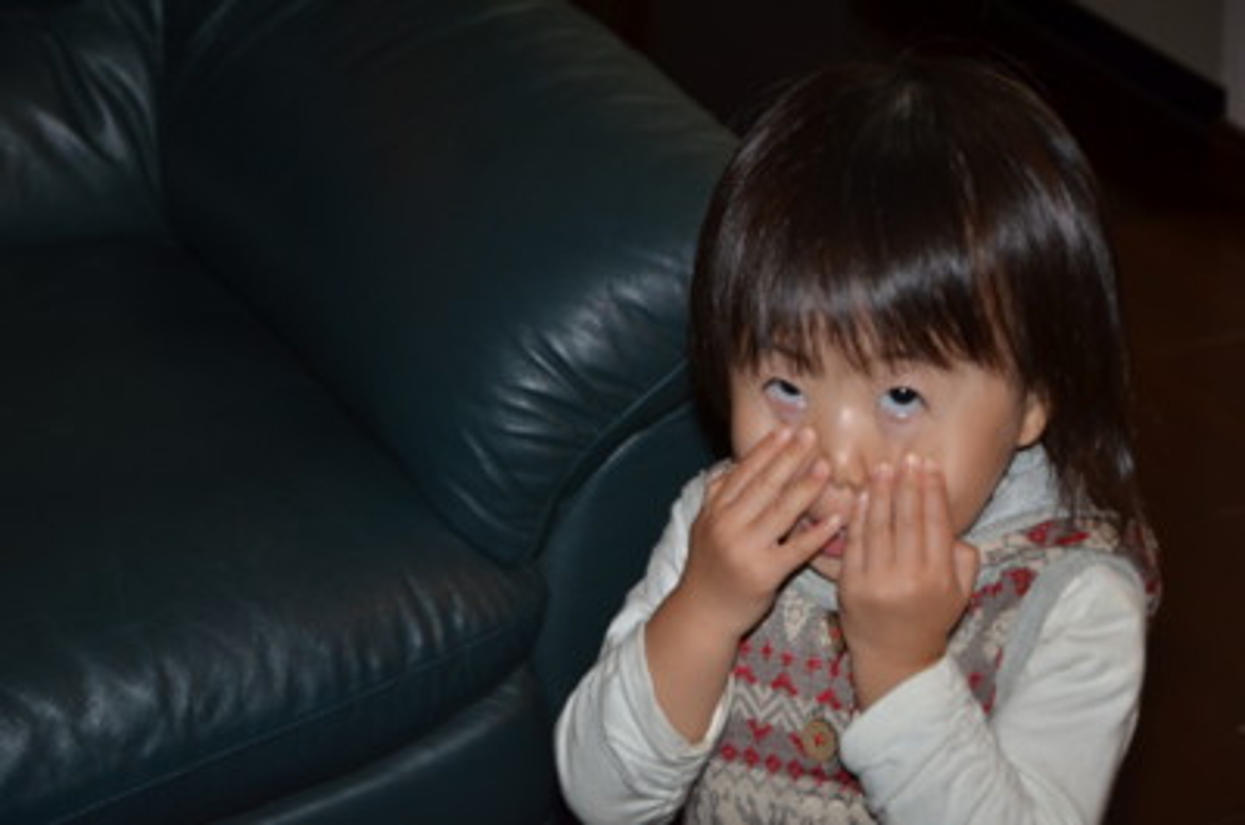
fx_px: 3417
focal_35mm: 99
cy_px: 412
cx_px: 622
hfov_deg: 20.7
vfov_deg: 13.8
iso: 800
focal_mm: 66
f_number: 5.3
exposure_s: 1/60
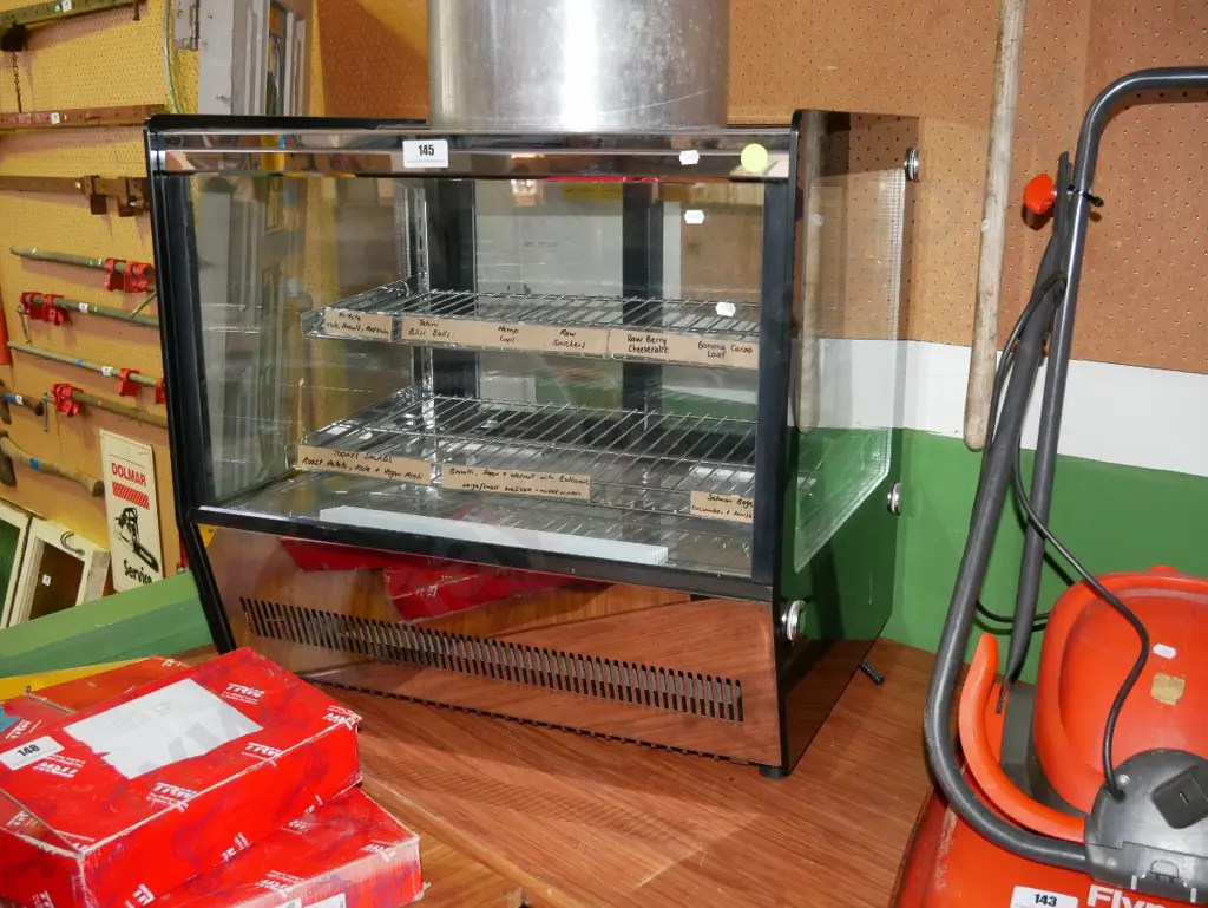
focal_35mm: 40
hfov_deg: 46.8
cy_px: 454
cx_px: 604
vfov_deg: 36.0
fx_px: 1397
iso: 3200
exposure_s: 1/160
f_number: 5.6
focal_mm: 20
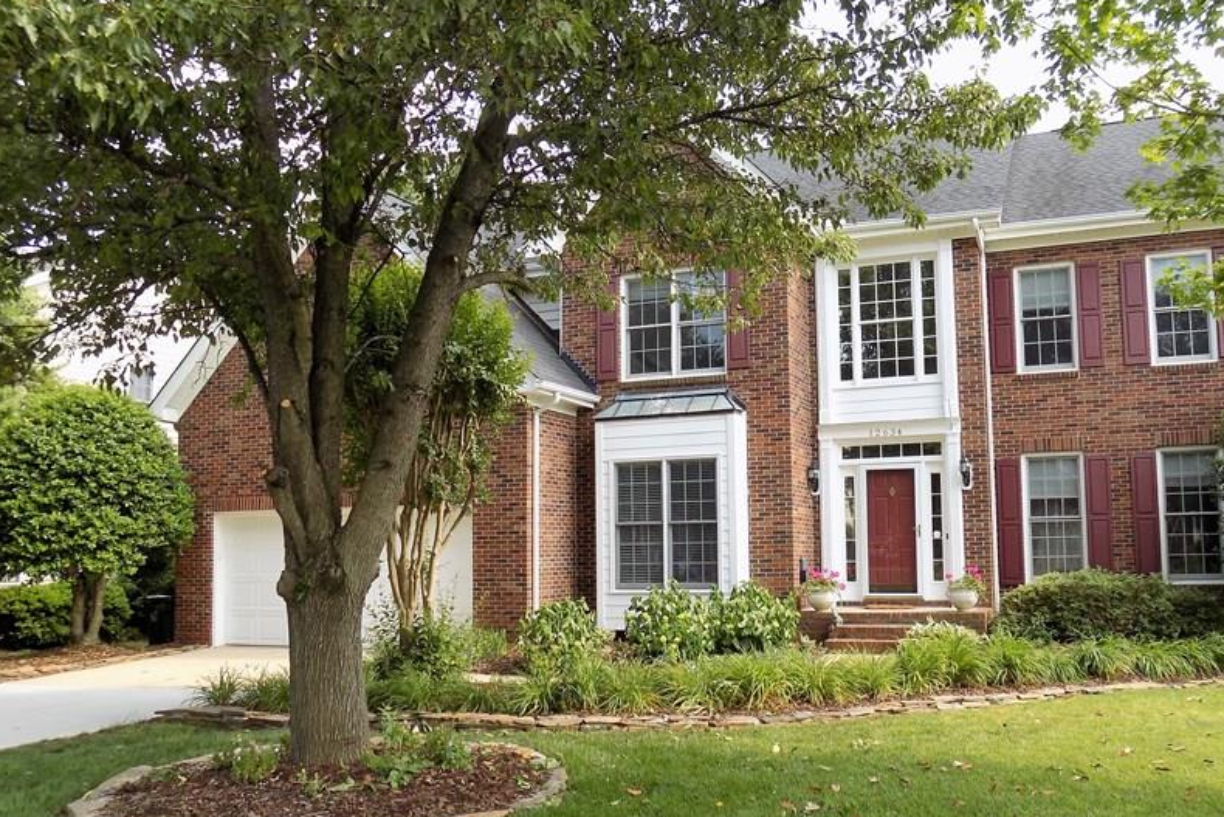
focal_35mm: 31
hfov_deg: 60.1
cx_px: 689
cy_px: 458
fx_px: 1054
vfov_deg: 42.3
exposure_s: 1/200
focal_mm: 4
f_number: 3.1
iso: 80
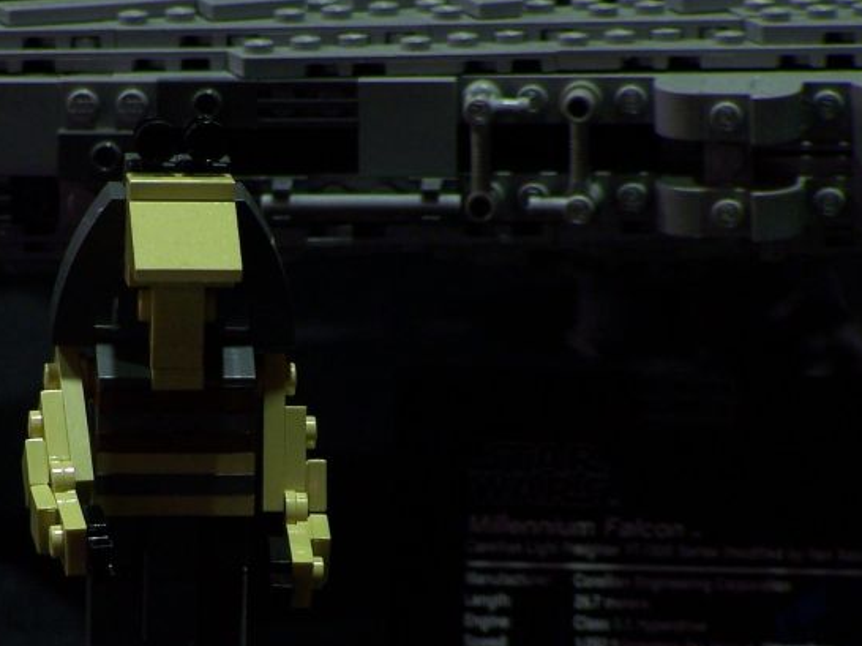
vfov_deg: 3.0
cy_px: 505
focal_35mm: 503
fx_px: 12520
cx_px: 194
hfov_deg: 3.9
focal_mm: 44.4
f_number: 3.6
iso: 80
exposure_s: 1/2
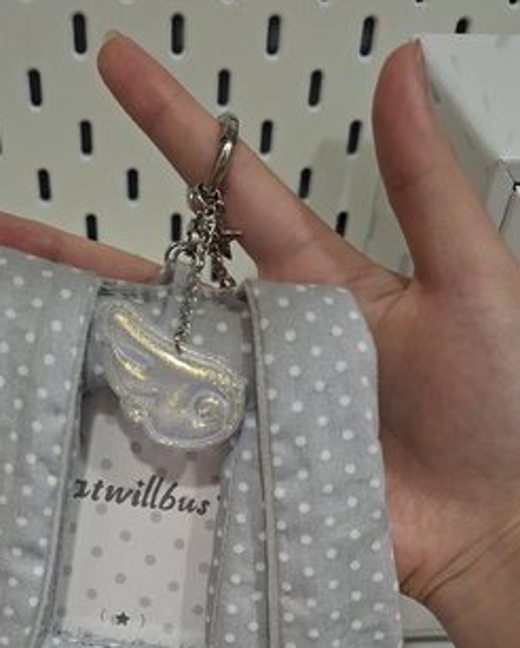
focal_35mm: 39
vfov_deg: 43.9
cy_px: 544
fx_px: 750
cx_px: 194
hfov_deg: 38.0
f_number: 1.8
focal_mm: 5.54
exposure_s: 1/120
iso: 250
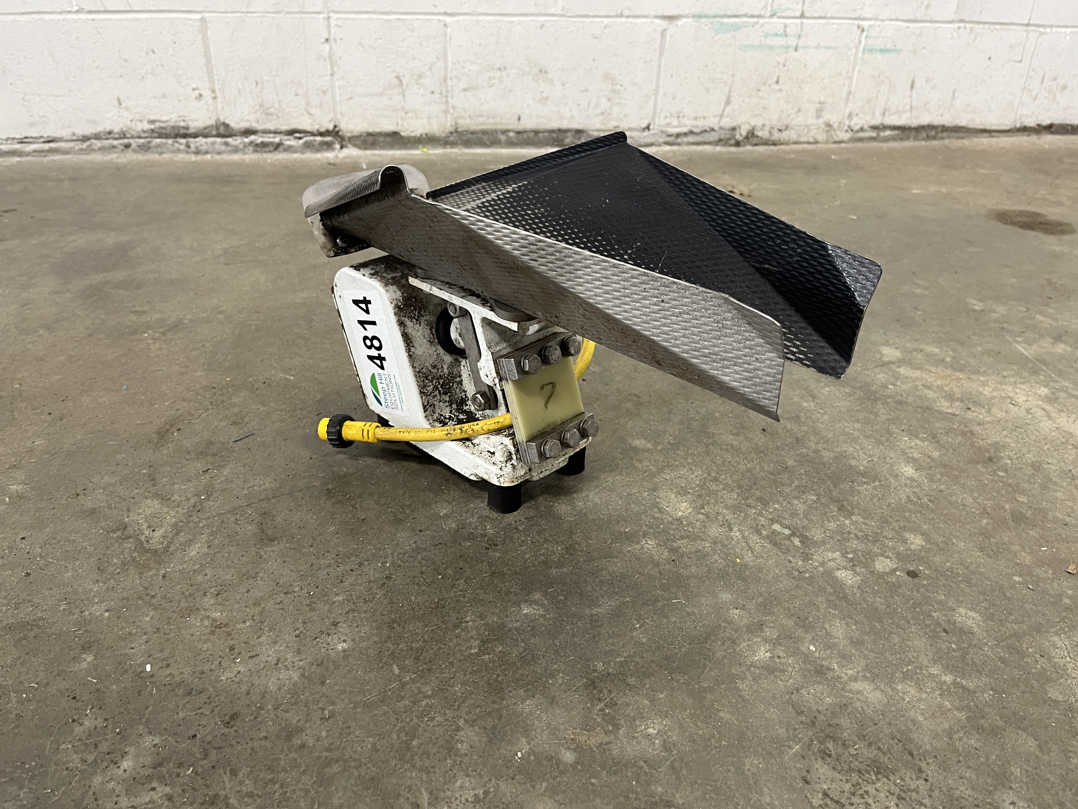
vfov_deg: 53.1
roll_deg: +0.1
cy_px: 404
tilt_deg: -29.8
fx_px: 810
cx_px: 539
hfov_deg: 67.3
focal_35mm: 26
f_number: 1.6
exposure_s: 1/60
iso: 160
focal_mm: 5.1
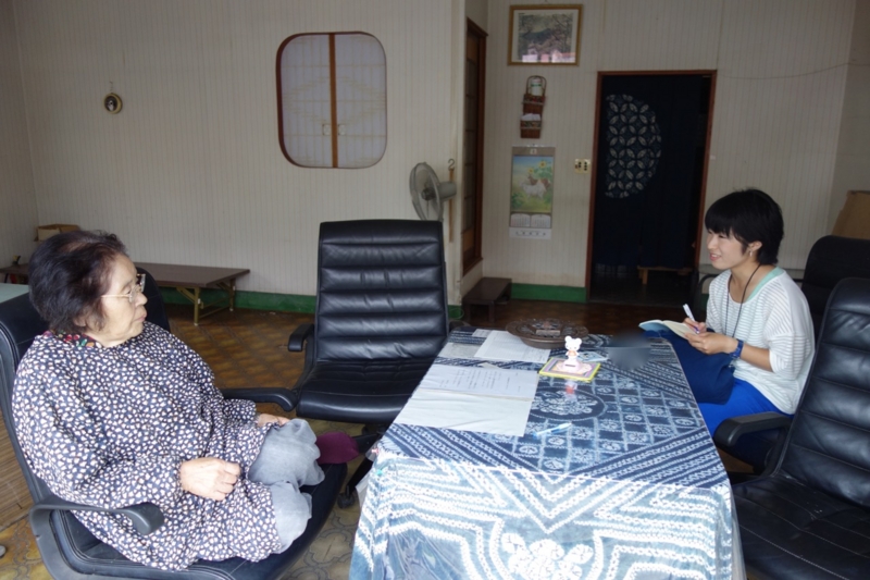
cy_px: 290
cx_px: 435
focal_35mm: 28
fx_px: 676
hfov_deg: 65.5
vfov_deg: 46.4
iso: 125
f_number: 1.8
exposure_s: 1/40
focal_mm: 10.4
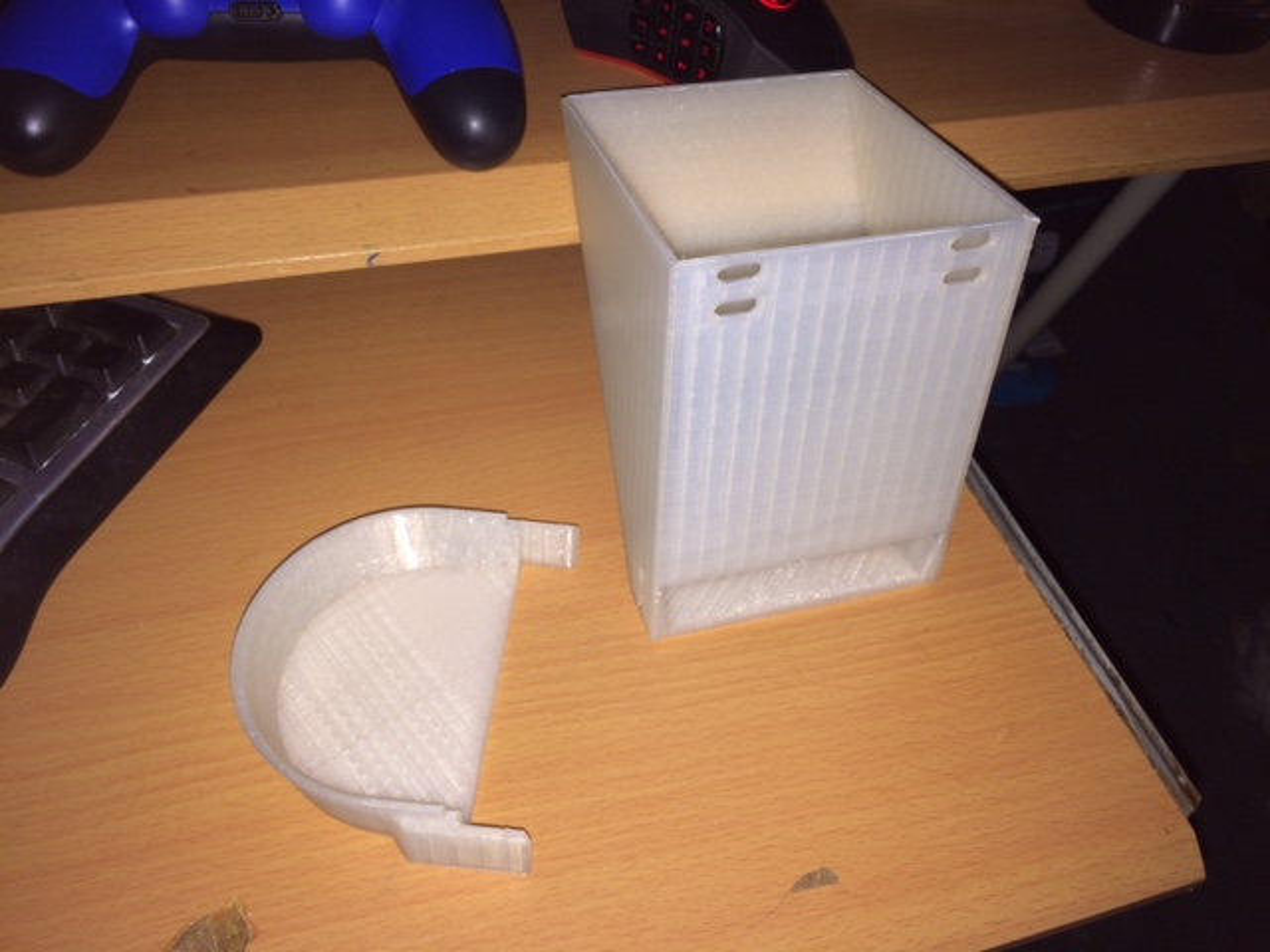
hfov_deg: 61.7
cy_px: 476
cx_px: 635
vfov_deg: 48.2
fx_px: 1064
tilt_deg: -47.5
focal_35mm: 29
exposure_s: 1/35
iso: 32
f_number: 2.2
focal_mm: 4.15
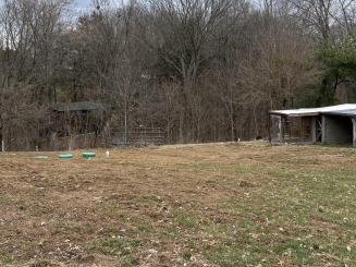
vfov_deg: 27.4
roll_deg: +0.7
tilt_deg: -3.7
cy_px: 96
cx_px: 206
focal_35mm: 53
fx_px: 545
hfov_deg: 36.1
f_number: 1.6
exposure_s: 1/1032
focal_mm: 5.96
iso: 50
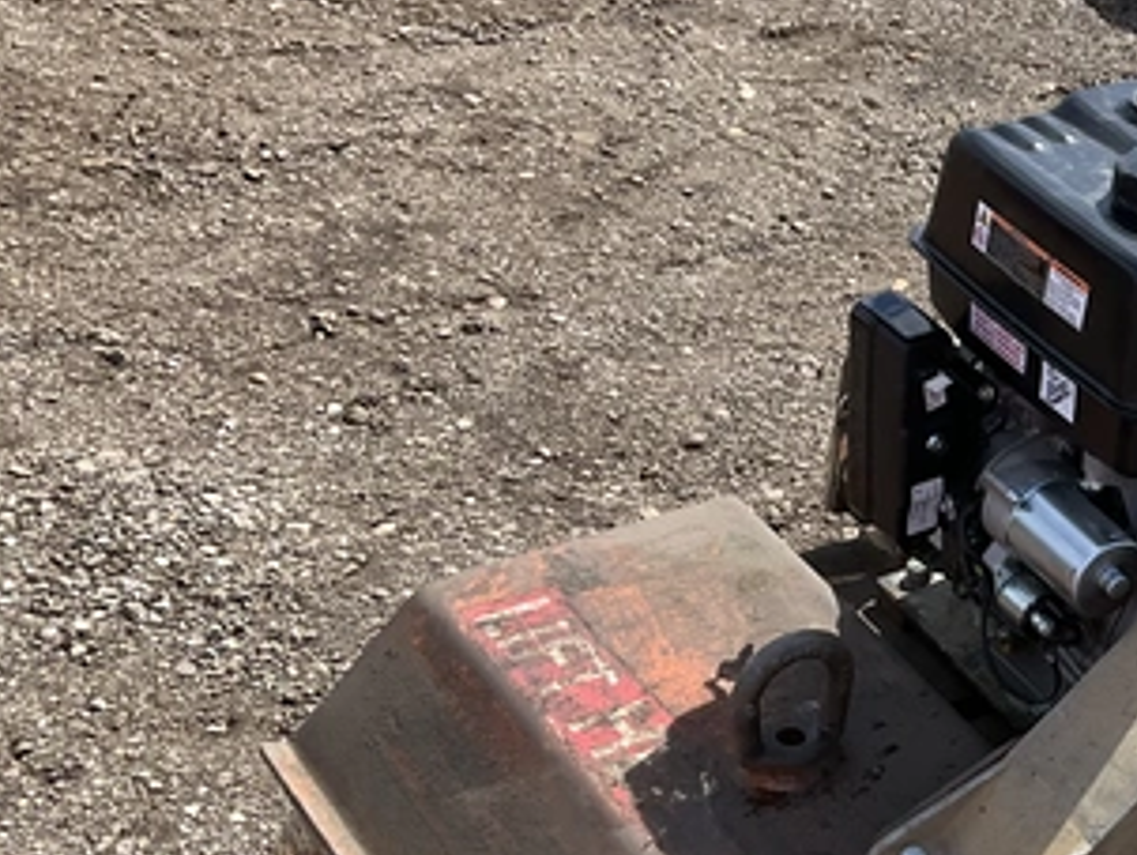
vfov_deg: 20.3
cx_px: 1325
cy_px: 631
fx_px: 2367
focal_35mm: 72
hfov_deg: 24.7
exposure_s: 1/929
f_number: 1.8
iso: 25
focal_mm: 3
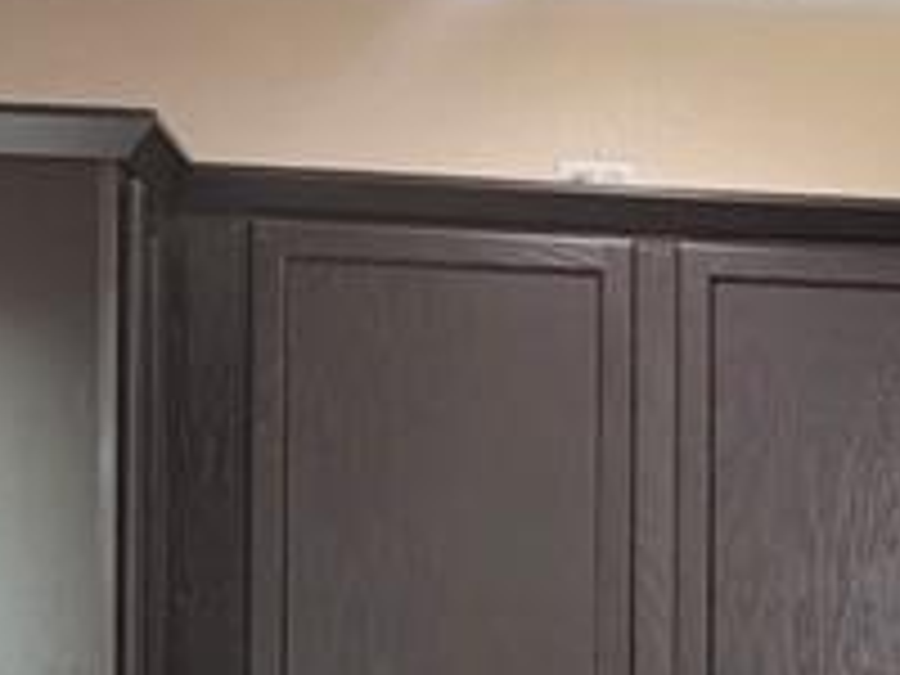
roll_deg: -0.2
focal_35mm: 123
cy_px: 796
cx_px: 1274
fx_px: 3198
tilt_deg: +0.8
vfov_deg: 11.8
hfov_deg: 15.1
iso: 250
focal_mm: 6.76
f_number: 1.78
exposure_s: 1/60
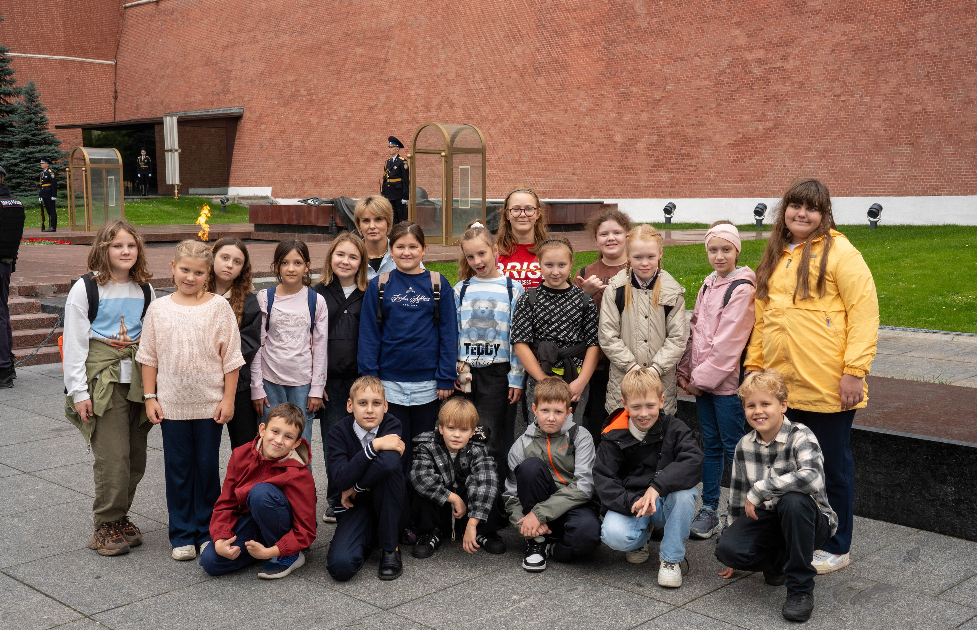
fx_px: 1103
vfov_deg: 31.9
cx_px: 489
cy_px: 325
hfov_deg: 47.8
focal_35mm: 41
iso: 640
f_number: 11
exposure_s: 1/200
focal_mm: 40
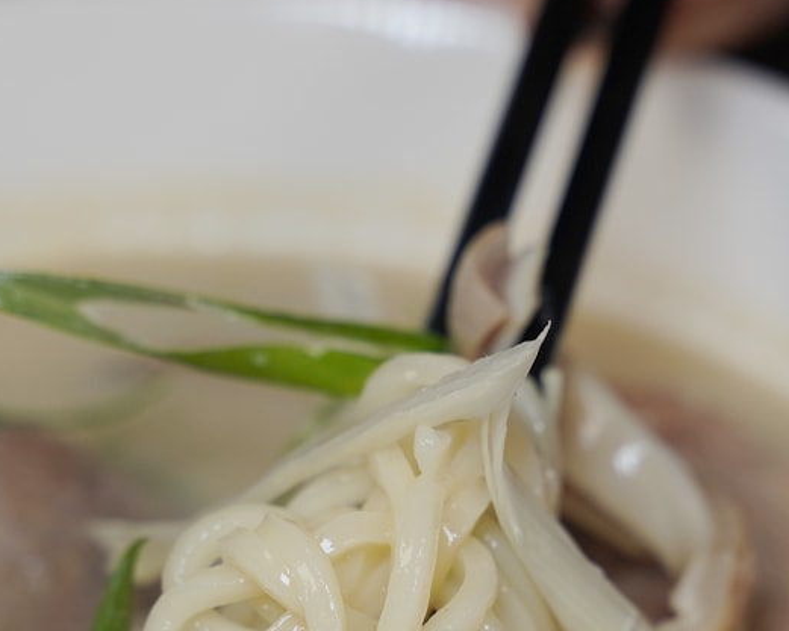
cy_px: 595
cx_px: 415
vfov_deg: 9.5
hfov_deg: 11.9
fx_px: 3784
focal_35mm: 162
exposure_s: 1/125
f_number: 4.5
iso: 100
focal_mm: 75
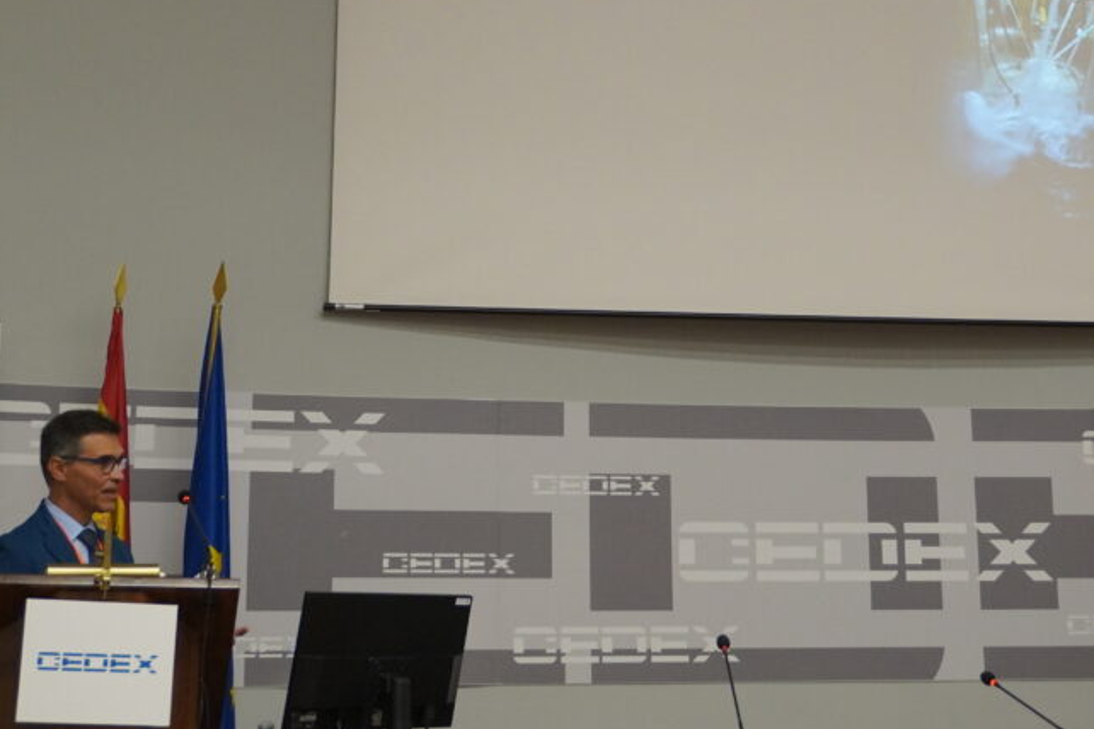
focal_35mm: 67
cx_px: 571
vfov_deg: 20.1
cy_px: 164
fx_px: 2036
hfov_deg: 30.1
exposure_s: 1/160
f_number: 4.5
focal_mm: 28
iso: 2500
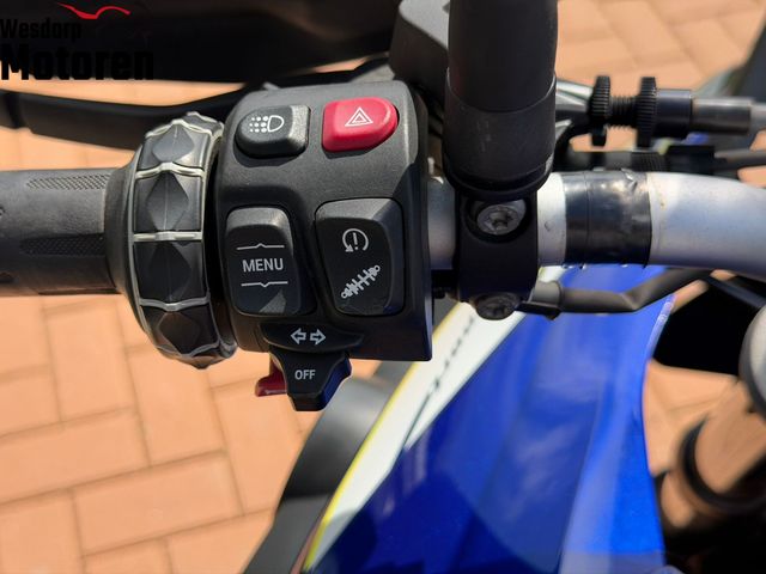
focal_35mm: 48
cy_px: 287
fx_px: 1062
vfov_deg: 30.3
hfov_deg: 39.7
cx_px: 383
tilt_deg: -51.0
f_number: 1.78
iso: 64
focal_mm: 6.76
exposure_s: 1/1280
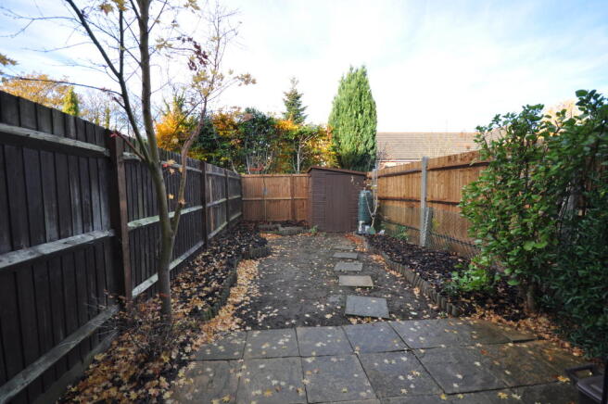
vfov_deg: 77.2
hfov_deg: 100.4
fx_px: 253
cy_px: 202
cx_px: 304
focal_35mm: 15
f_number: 5.6
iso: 200
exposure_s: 1/125
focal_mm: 10
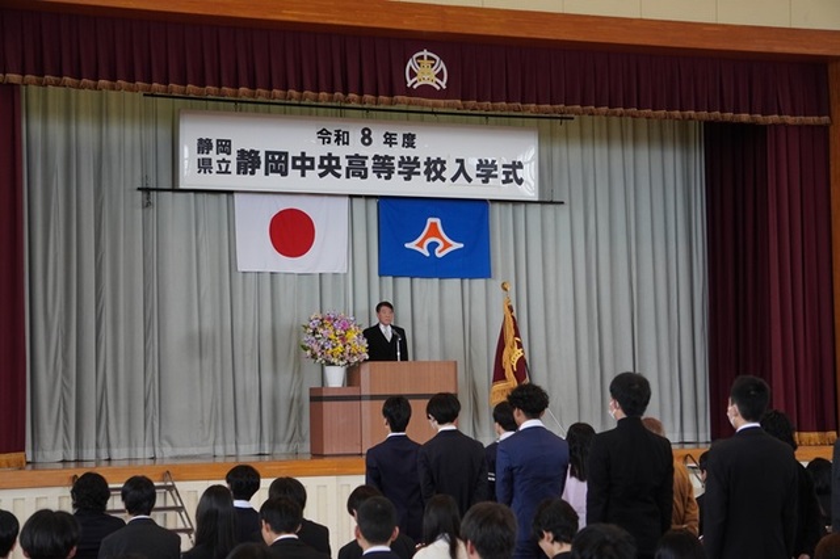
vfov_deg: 16.5
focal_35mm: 82
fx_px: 1924
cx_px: 420
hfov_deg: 24.6
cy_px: 280
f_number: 4.5
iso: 1000
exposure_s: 1/160
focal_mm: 55
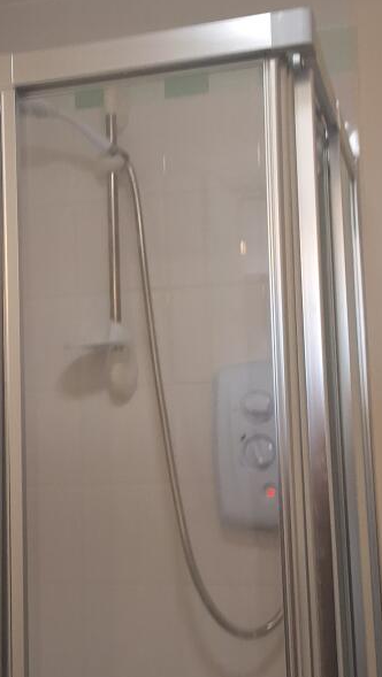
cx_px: 155
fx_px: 953
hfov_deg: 22.6
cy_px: 326
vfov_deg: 39.1
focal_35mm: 53
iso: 100
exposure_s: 1/50
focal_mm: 2.91
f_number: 1.9
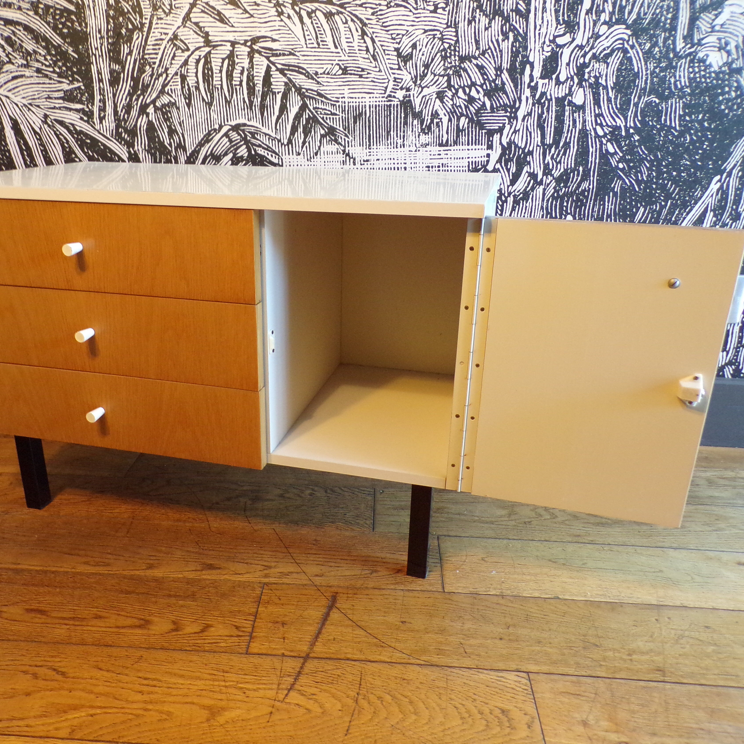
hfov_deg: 55.5
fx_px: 705
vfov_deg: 55.6
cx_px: 331
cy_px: 366
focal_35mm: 29
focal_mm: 4.3
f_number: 3
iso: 266
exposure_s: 1/17
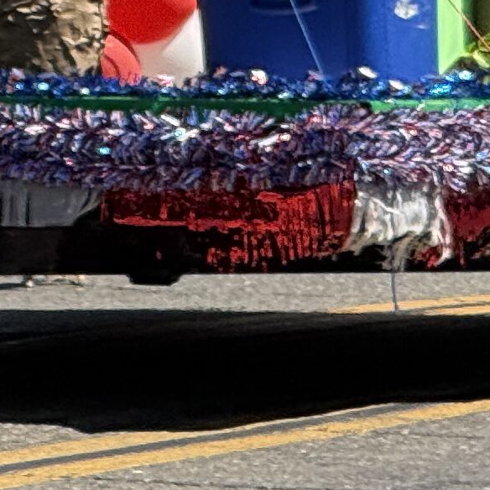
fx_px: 11723
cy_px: -190
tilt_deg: -1.0
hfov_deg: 2.4
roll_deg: -0.5
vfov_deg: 2.4
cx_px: -1095
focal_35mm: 732
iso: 50
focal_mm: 15.66
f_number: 2.8
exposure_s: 1/1368
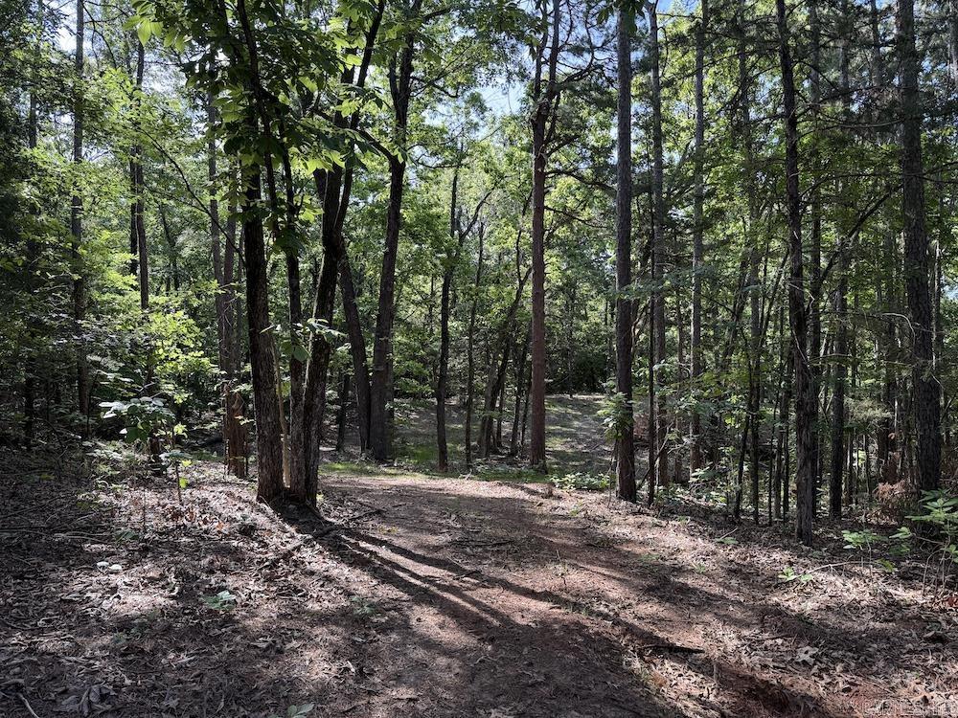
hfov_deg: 71.6
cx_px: 479
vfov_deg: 56.8
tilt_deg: +3.7
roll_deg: +0.1
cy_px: 359
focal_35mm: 24
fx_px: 664
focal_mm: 6.76
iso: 100
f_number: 1.78
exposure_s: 1/339
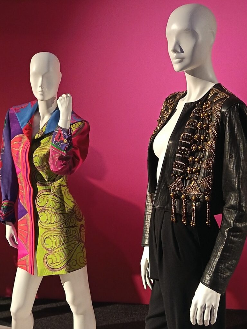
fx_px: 457
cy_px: 164
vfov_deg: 39.7
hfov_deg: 30.3
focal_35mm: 48
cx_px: 124
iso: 3367
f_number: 4
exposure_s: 1/33.3
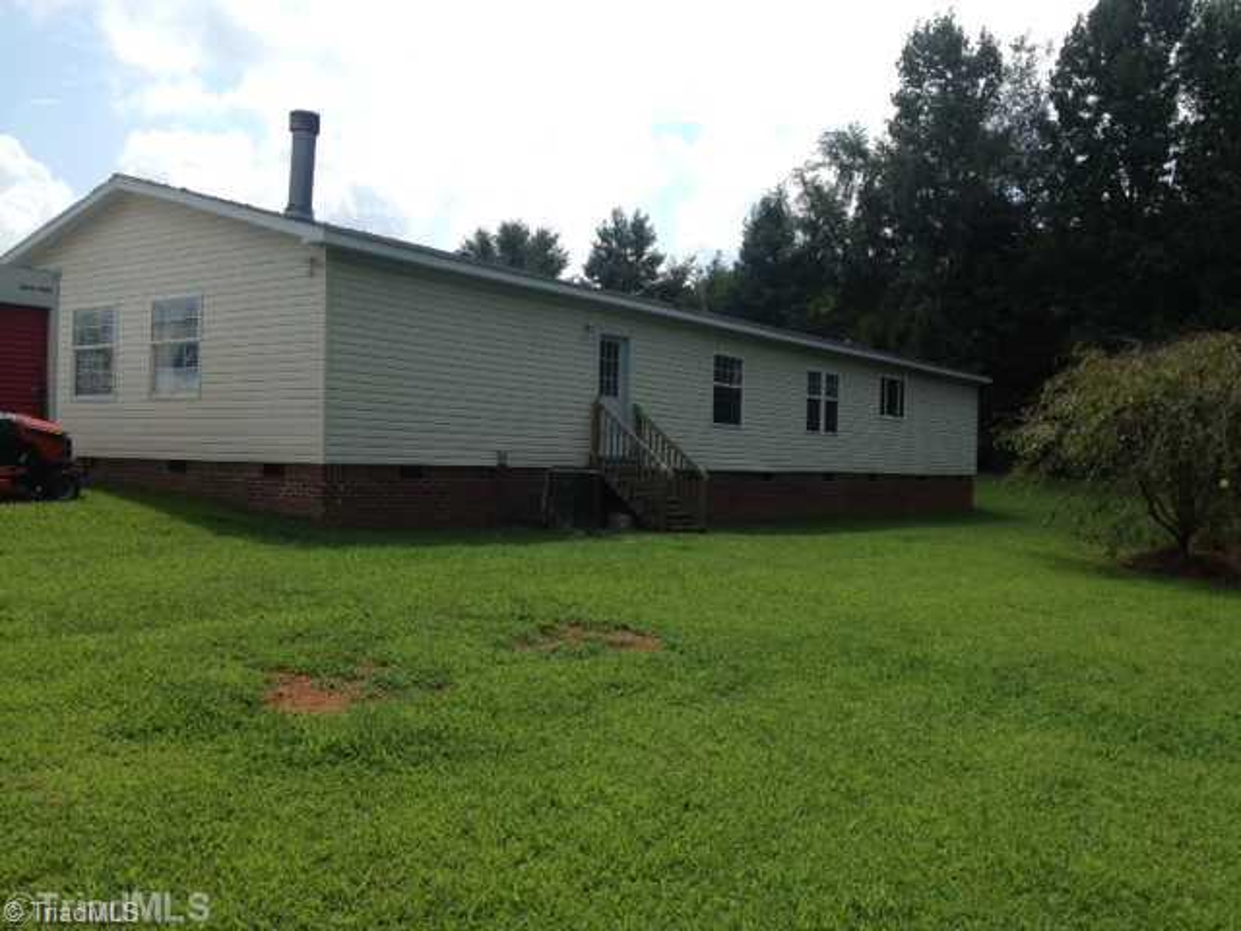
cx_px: 620
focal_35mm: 35
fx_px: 1255
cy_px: 466
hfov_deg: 52.6
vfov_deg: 40.7
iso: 50
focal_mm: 4.28
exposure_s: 1/2208
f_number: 2.4
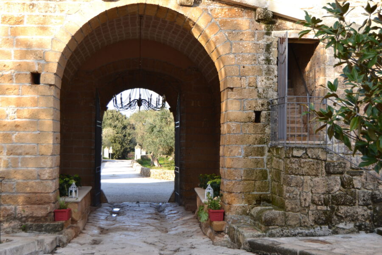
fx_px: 557
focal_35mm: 52
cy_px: 128
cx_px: 191
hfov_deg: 37.9
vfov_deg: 25.8
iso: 100
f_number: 5
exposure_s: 1/100
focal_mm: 35
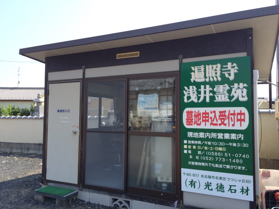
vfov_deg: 48.2
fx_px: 234
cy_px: 104
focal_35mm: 29
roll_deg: +1.0
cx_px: 140
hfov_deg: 61.7
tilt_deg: +3.4
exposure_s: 1/873
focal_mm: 4.15
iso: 32
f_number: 2.2
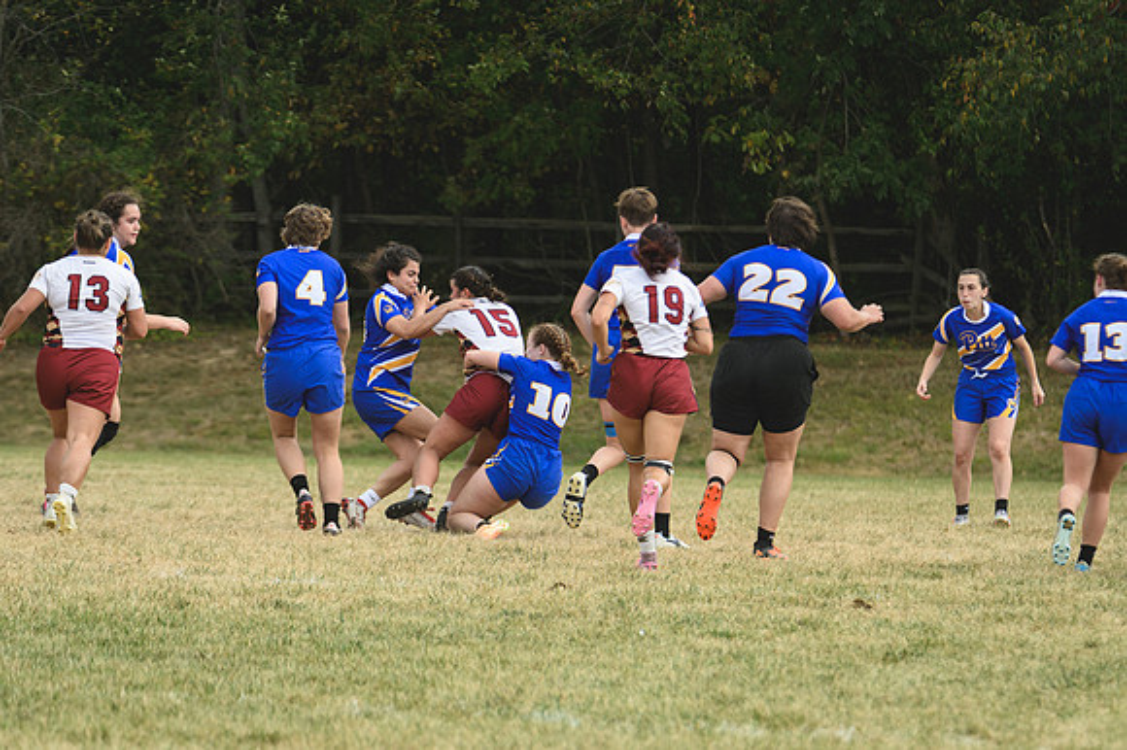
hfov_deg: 5.3
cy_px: 375
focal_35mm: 390
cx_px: 564
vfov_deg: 3.5
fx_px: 12202
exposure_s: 1/1000
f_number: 5.6
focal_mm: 260
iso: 250
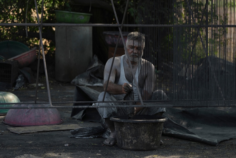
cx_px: 118
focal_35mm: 126
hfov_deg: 16.3
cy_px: 79
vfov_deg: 10.9
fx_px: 826
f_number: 5
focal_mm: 126
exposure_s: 1/500
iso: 320
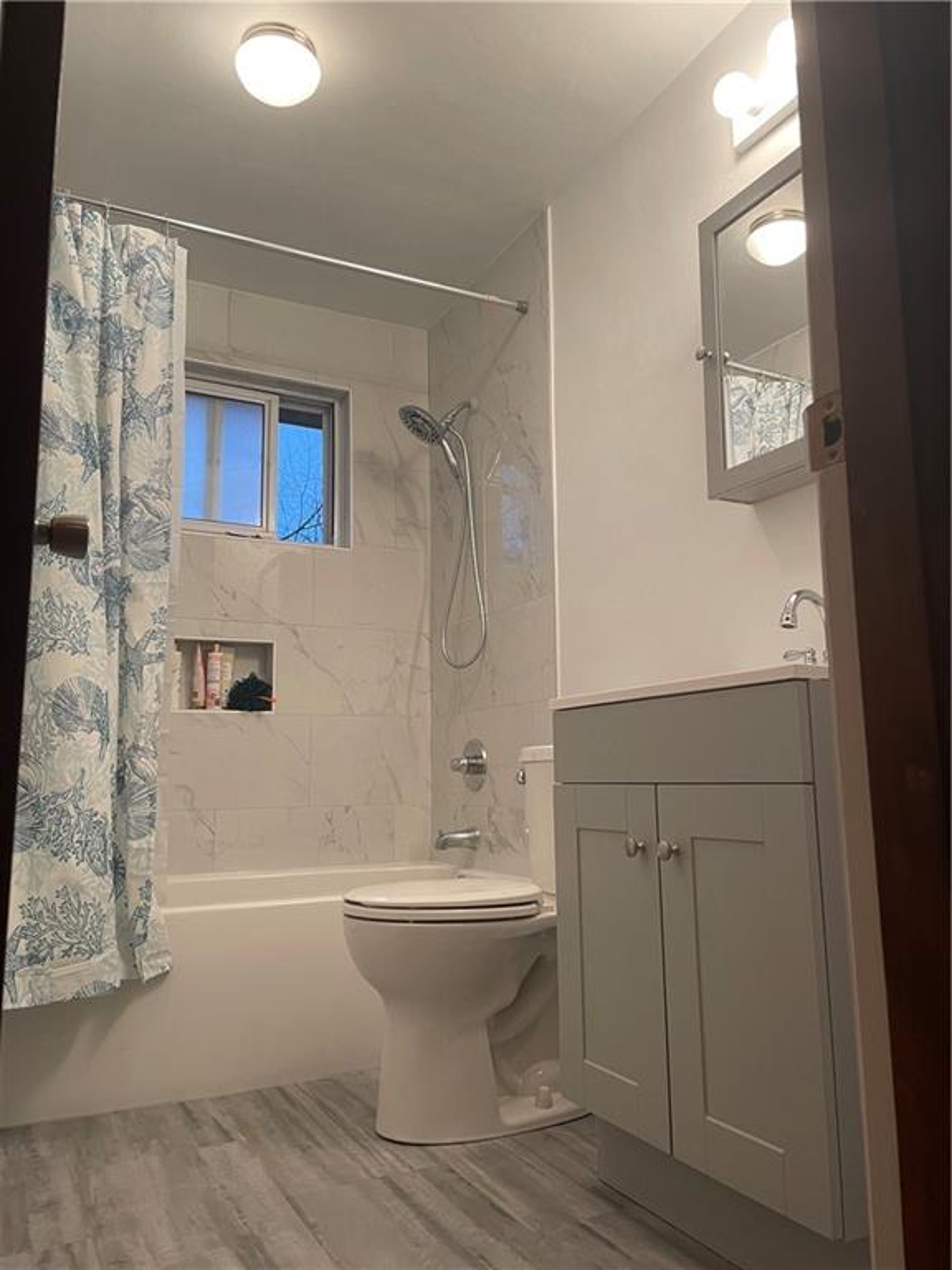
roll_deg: +0.5
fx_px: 953
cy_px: 635
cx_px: 476
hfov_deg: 53.1
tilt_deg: +7.5
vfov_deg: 67.3
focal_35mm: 26
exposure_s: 1/60
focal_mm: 4.2
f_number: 1.6
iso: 80
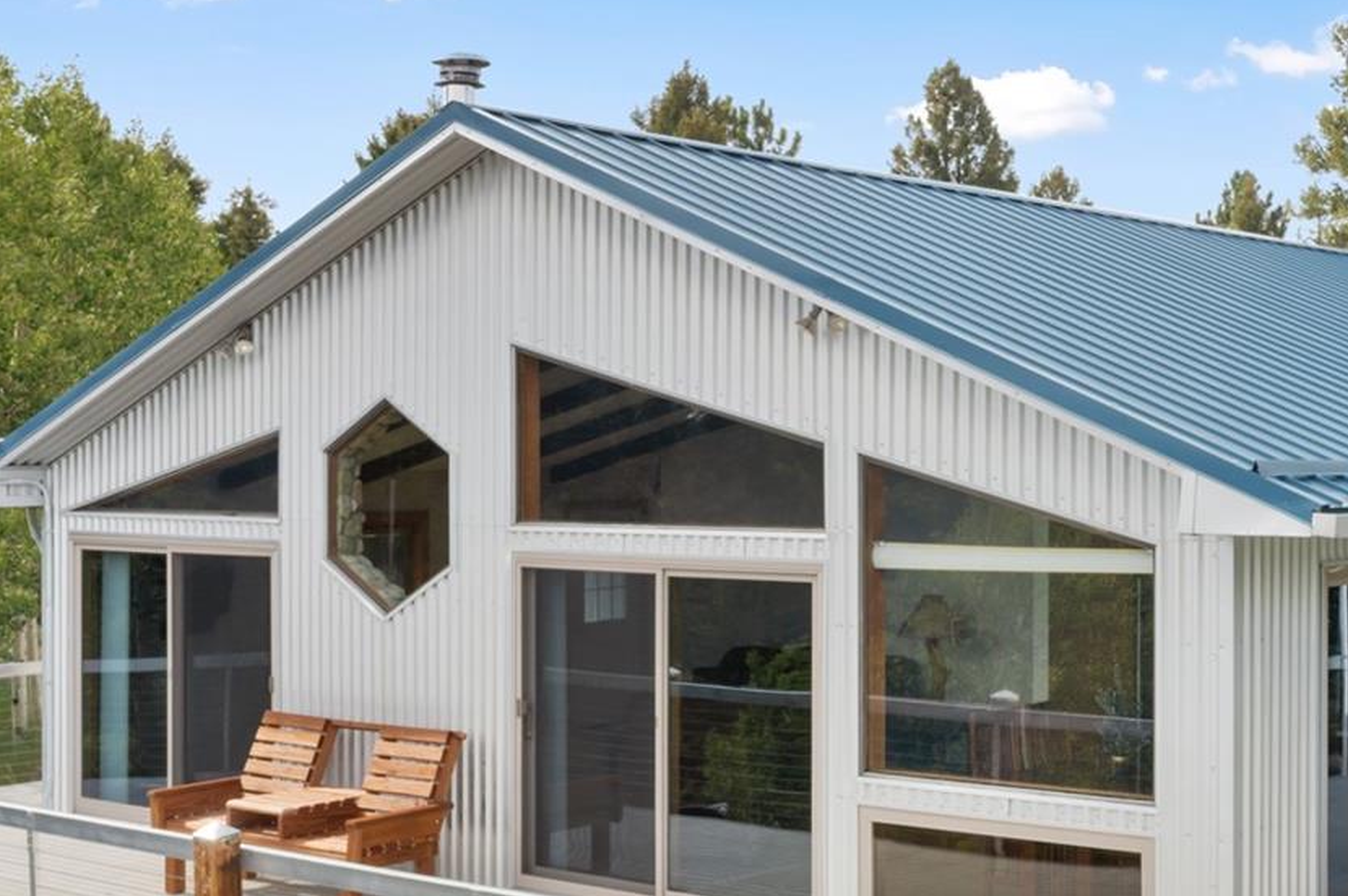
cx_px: 1012
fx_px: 2020
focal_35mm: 54
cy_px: 619
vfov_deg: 24.9
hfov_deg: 36.0
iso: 100
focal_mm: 10.26
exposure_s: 1/320
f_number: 6.3
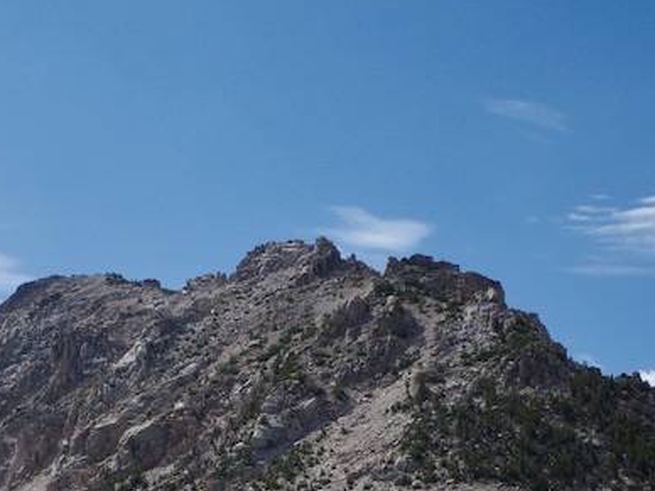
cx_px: 324
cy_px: 625
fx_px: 1627
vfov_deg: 16.3
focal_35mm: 86
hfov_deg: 22.8
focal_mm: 18.3
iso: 200
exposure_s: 1/1000
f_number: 8
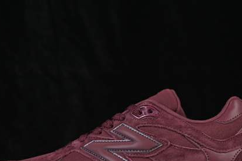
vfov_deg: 10.3
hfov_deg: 15.5
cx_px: 139
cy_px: 132
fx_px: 887
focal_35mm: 132
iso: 160
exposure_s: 1/80
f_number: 7.1
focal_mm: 50
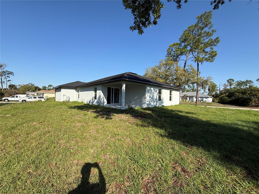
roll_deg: -1.1
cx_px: 130
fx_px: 105
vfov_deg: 85.7
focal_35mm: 14
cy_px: 97
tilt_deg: +3.1
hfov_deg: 102.1
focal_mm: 2.22
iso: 50
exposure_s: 1/1534
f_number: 2.2
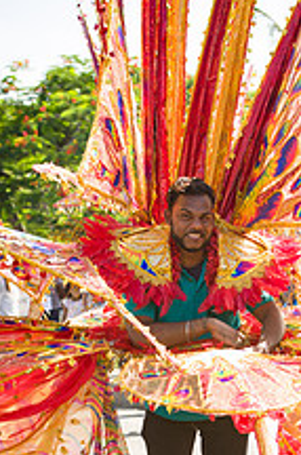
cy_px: 444
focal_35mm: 146
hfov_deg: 9.3
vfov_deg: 13.9
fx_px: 1840
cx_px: 193
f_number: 6.3
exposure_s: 1/200
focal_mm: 70
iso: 100
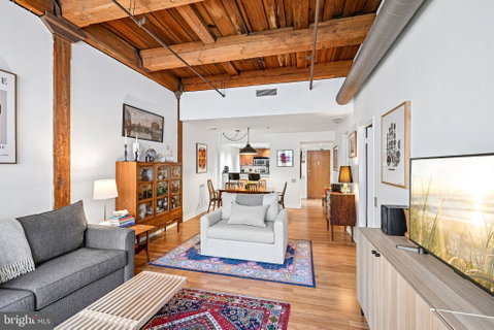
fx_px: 220
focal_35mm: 16
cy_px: 165
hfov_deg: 96.7
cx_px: 247
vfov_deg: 73.8
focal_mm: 16
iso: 800
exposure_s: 1/13
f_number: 8
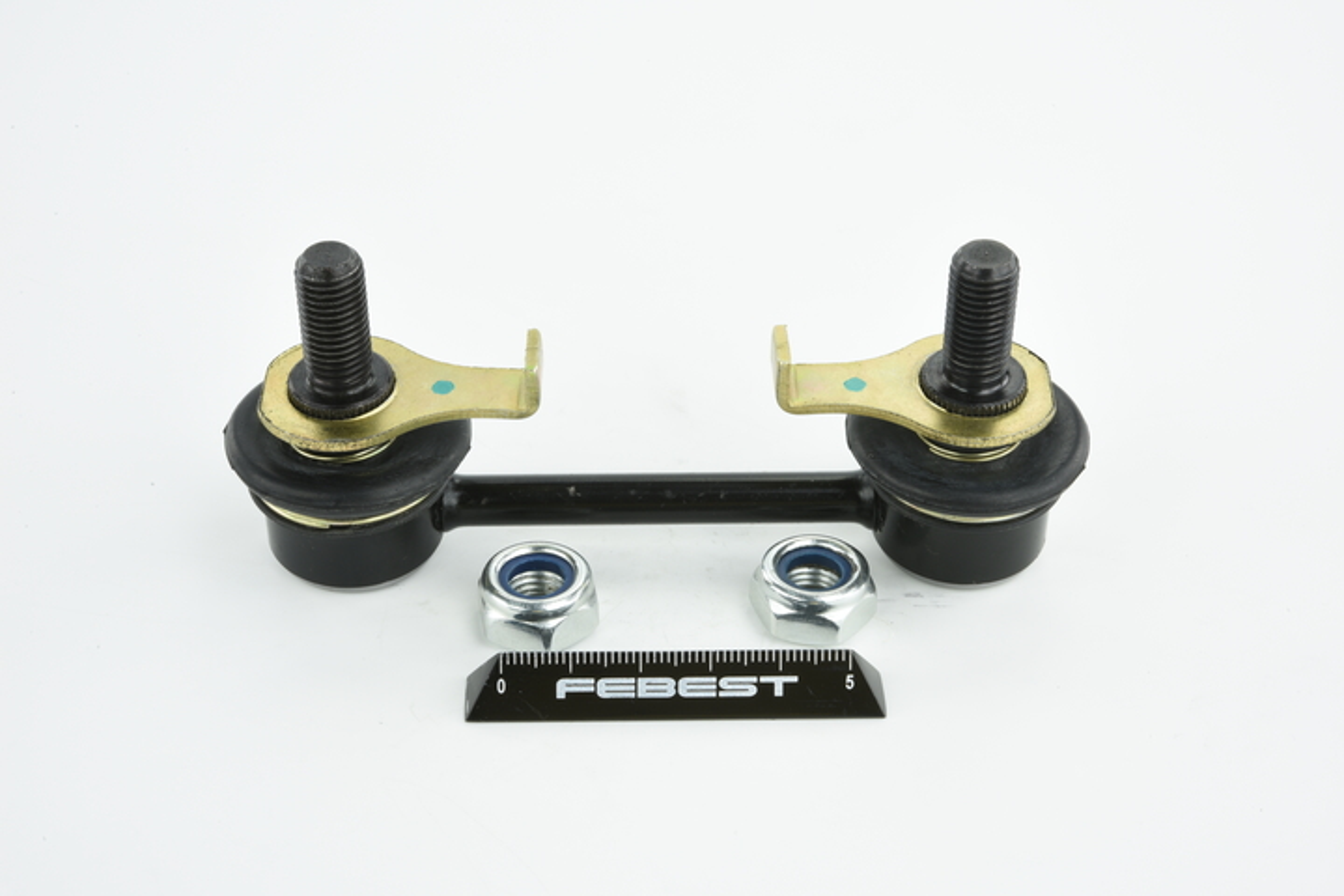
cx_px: 672
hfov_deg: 33.4
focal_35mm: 60
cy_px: 448
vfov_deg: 22.6
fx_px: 2240
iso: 64
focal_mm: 60
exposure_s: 1/2
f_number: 32
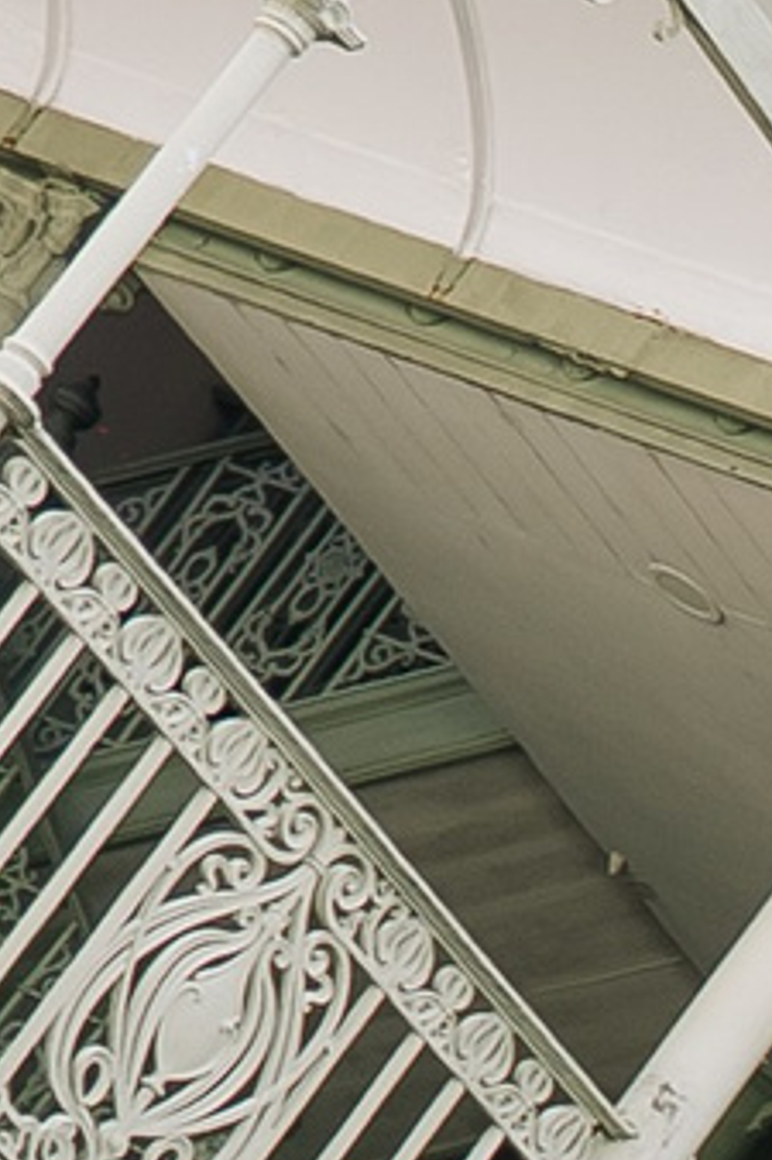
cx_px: 3651
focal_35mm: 341
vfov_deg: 5.9
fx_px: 10979
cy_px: 2160
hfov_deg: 3.7
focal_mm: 30
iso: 100
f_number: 2.5
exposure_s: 1/200
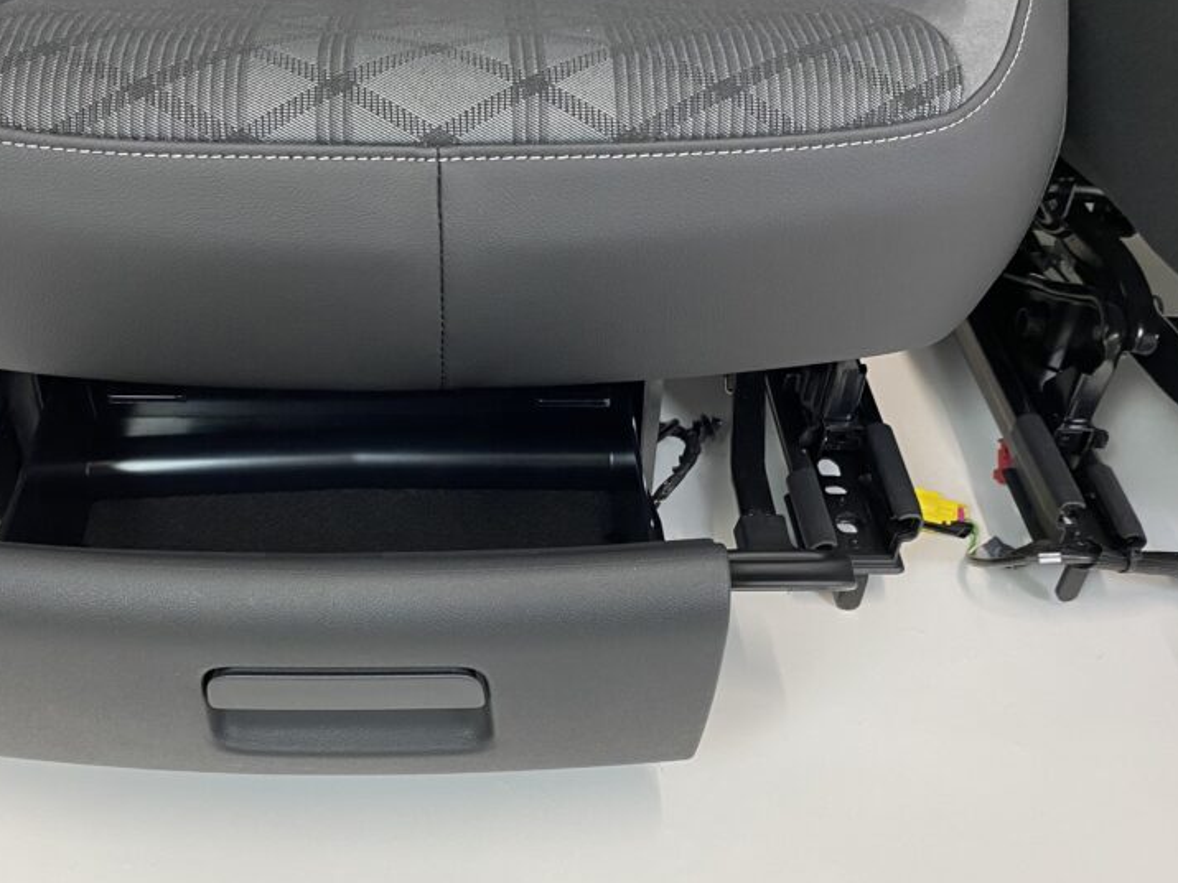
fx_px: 1361
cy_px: 472
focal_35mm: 40
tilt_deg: -43.6
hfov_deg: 46.7
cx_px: 499
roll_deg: -3.8
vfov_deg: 35.9
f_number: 1.8
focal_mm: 4.25
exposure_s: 1/50
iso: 80
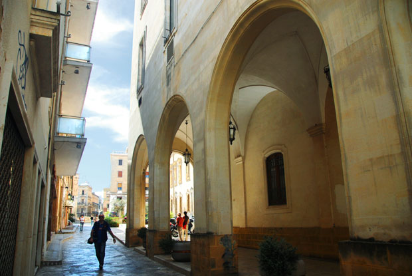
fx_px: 309
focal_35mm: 27
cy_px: 138
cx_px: 206
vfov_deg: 48.0
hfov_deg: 67.3
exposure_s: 1/320
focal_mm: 18
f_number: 3.5
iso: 100
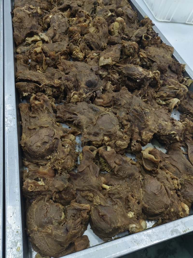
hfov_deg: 58.9
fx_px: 171
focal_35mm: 23
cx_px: 96
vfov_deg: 73.9
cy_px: 129
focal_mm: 5.6
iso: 710
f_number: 1.88
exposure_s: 1/120
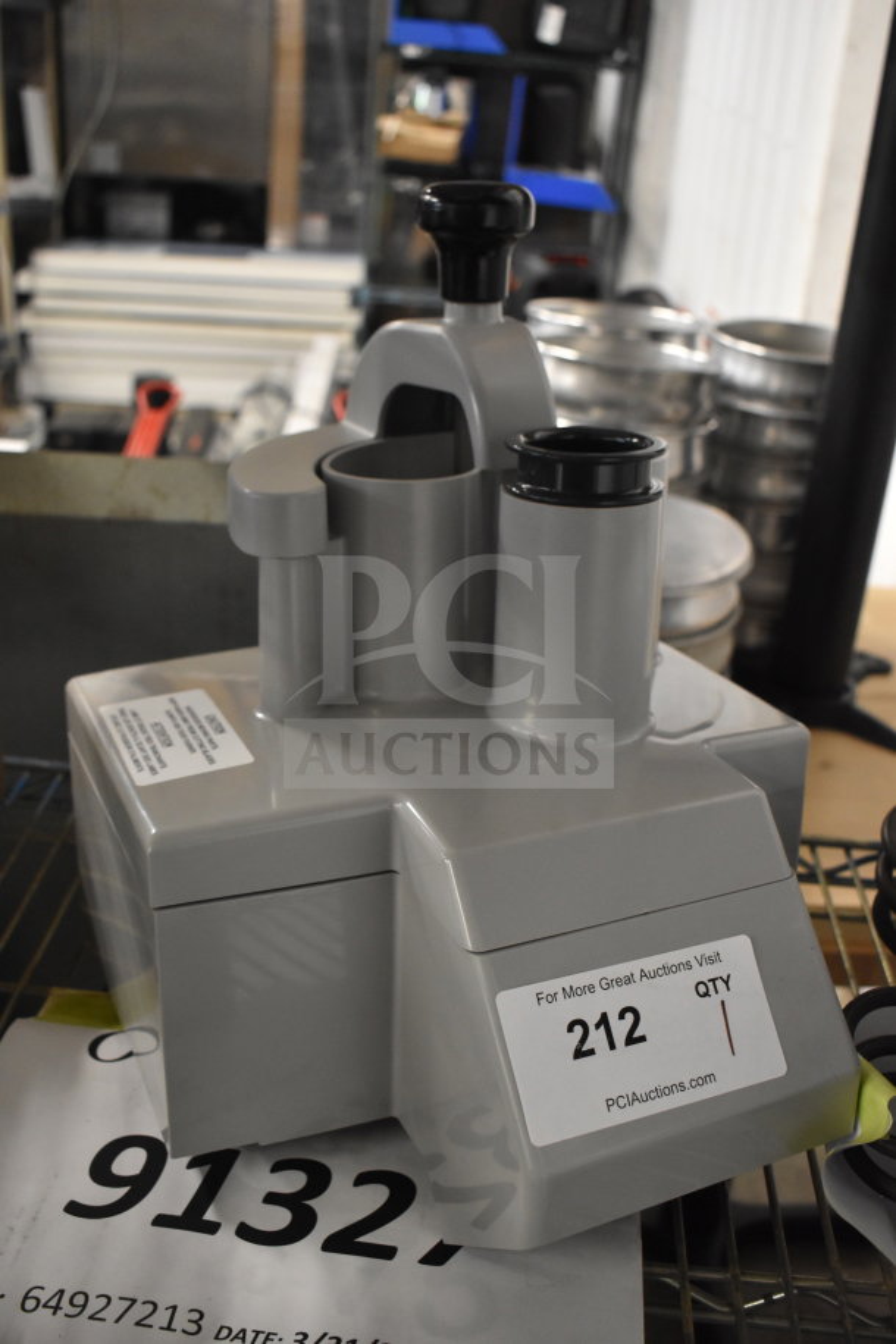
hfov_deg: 36.9
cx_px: 448
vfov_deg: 53.1
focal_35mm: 36
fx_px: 1344
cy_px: 672
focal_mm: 24
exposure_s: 1/40
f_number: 3.8
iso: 2200
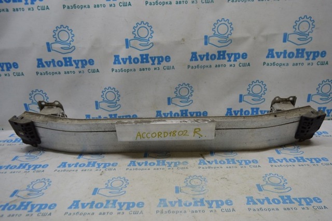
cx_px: 166
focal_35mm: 27
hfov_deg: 67.4
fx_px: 249
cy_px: 110
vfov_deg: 47.8
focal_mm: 18
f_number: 4.5
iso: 400
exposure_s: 1/80
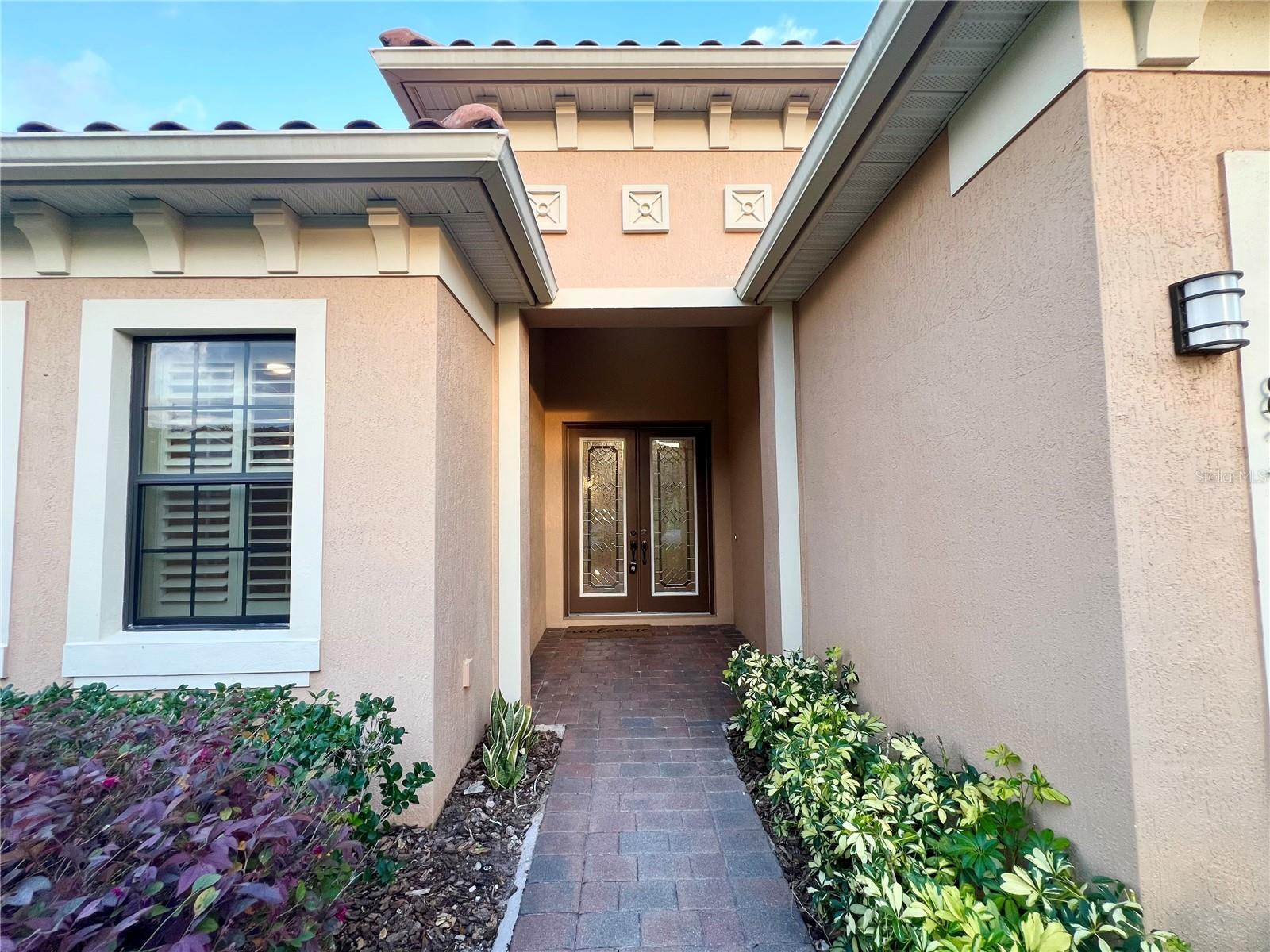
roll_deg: +0.9
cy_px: 476
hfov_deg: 106.2
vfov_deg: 89.9
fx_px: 477
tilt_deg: +3.2
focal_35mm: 13
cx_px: 635
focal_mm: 1.57
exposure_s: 1/120
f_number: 1.8
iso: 100
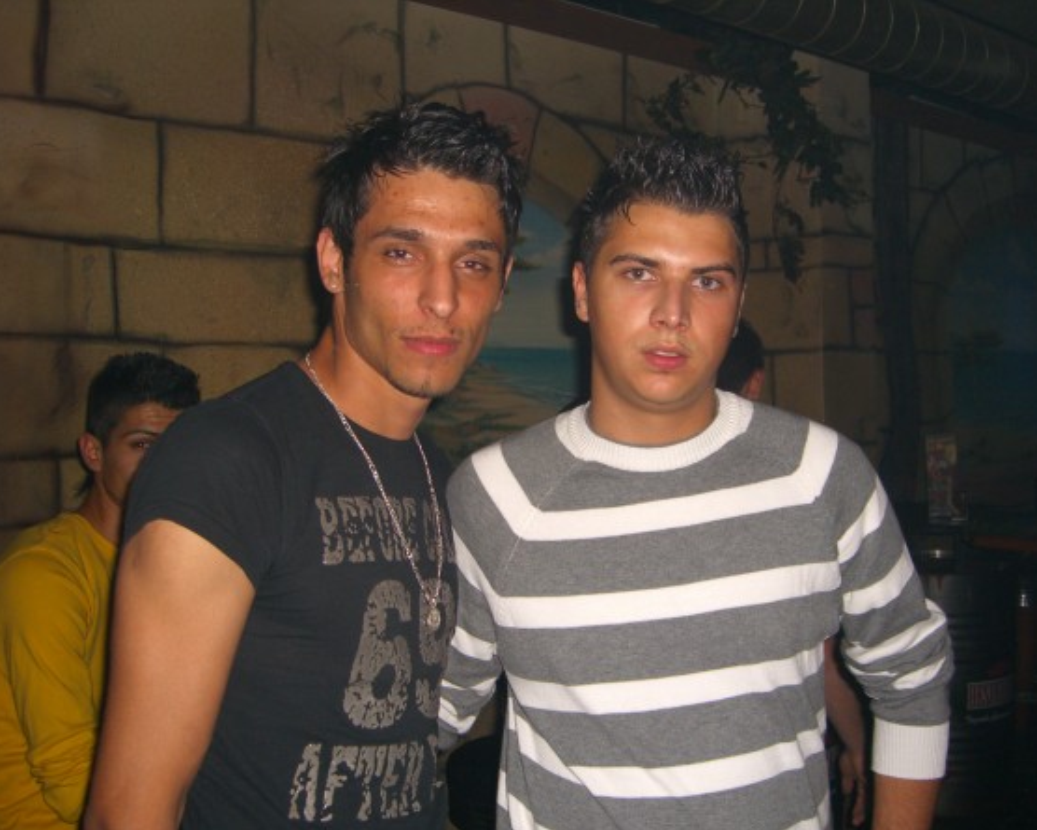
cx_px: 548
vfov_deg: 37.3
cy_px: 418
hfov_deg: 45.8
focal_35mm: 40
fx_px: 1228
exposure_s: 1/60
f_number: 2.8
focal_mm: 7.9
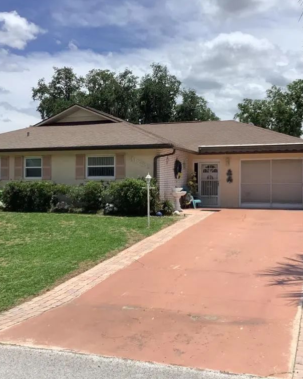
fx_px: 459
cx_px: 161
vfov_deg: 44.8
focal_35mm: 41
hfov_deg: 36.5
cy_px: 191
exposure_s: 1/2262
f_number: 2.4
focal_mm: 3.3
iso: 25
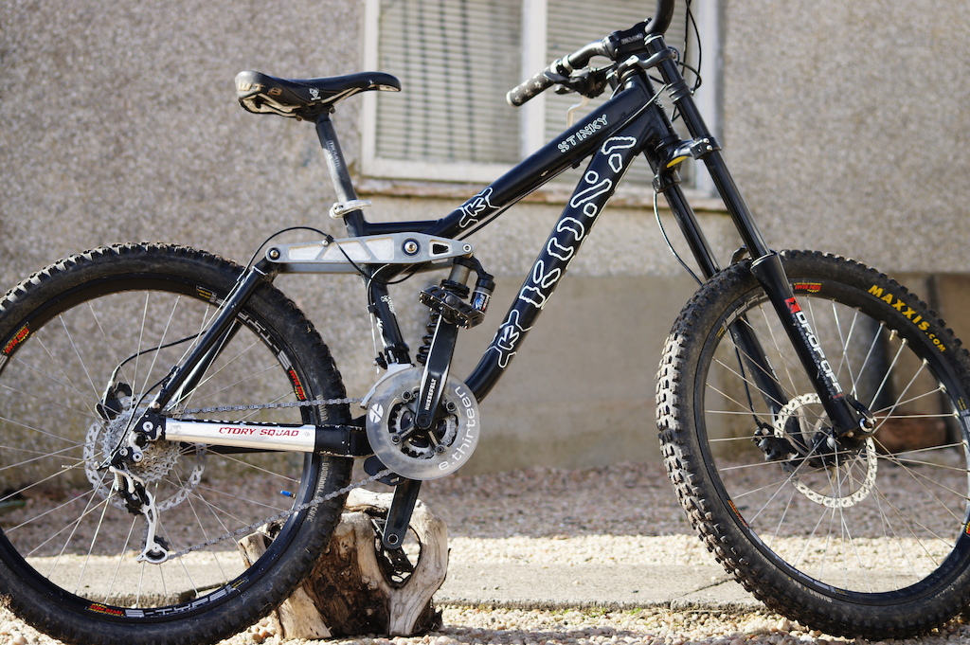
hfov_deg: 19.5
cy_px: 322
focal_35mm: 105
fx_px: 2827
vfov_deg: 13.0
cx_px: 485
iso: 100
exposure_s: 1/400
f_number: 4
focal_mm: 70
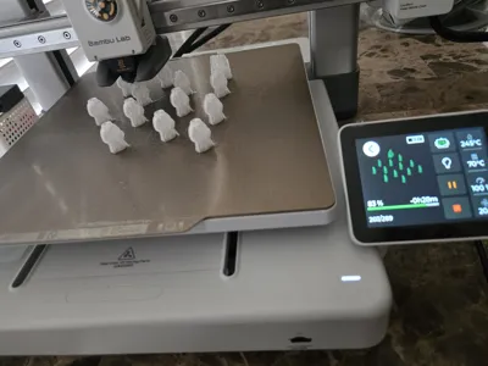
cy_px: 183
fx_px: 324
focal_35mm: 23
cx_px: 244
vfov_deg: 58.9
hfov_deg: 73.9
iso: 1000
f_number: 1.8
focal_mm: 5.4
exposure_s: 1/60
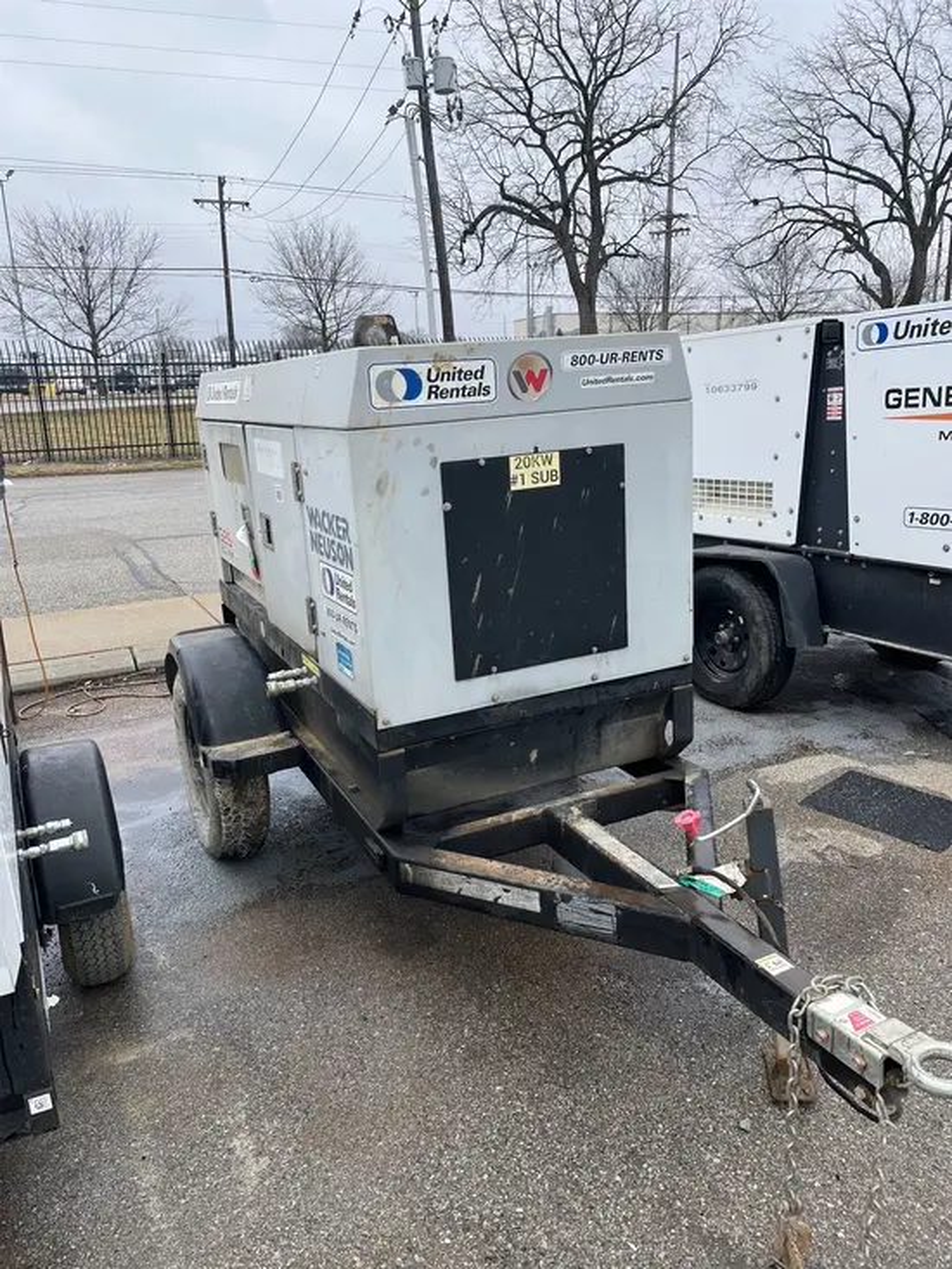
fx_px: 953
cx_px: 476
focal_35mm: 26
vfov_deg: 67.3
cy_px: 634
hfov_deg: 53.1
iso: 50
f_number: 1.6
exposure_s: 1/975
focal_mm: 5.1
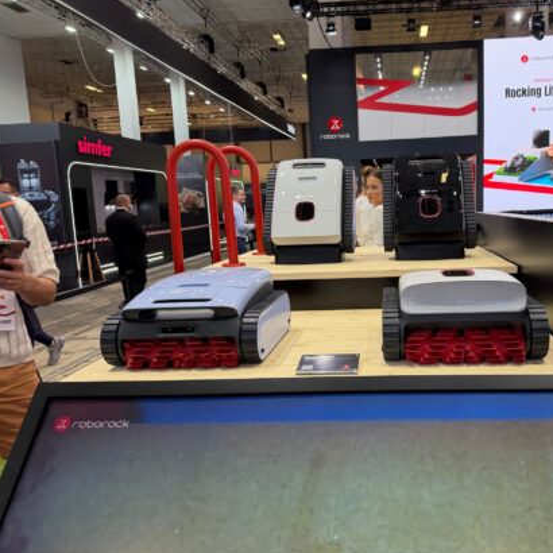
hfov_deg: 54.8
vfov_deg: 55.6
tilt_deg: -9.6
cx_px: 356
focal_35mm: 29
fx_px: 524
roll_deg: +2.6
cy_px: 281
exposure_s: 1/100
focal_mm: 6.76
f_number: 1.78
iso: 80
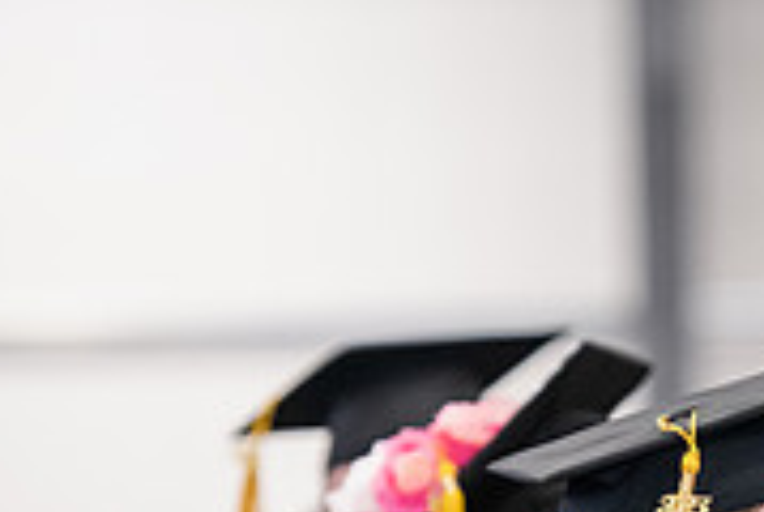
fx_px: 9629
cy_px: 783
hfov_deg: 4.5
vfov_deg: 3.0
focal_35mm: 453
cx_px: 939
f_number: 3.2
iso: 3200
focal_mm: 140
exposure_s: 1/200
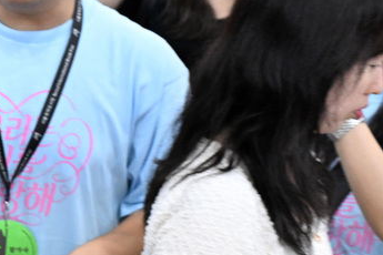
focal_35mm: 134
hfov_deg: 14.3
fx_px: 1425
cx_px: -189
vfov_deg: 10.2
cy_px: 195
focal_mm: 33
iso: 2500
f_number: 5.6
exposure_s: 1/80
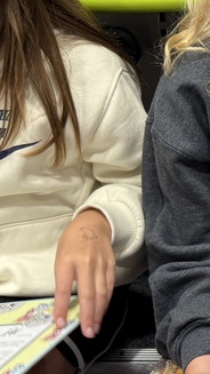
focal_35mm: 82
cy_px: 122
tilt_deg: -22.1
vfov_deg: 25.7
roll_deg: +2.2
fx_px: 812
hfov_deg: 13.7
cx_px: 337
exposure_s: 1/60
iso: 250
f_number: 1.78
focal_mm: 6.76
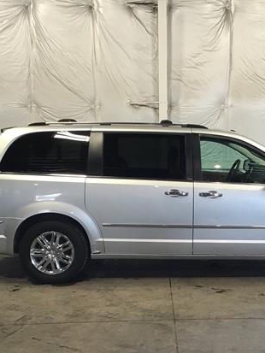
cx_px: 180
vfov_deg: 39.6
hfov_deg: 30.0
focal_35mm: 48
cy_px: 203
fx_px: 490
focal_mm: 3.3
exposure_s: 1/30
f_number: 2.4
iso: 40
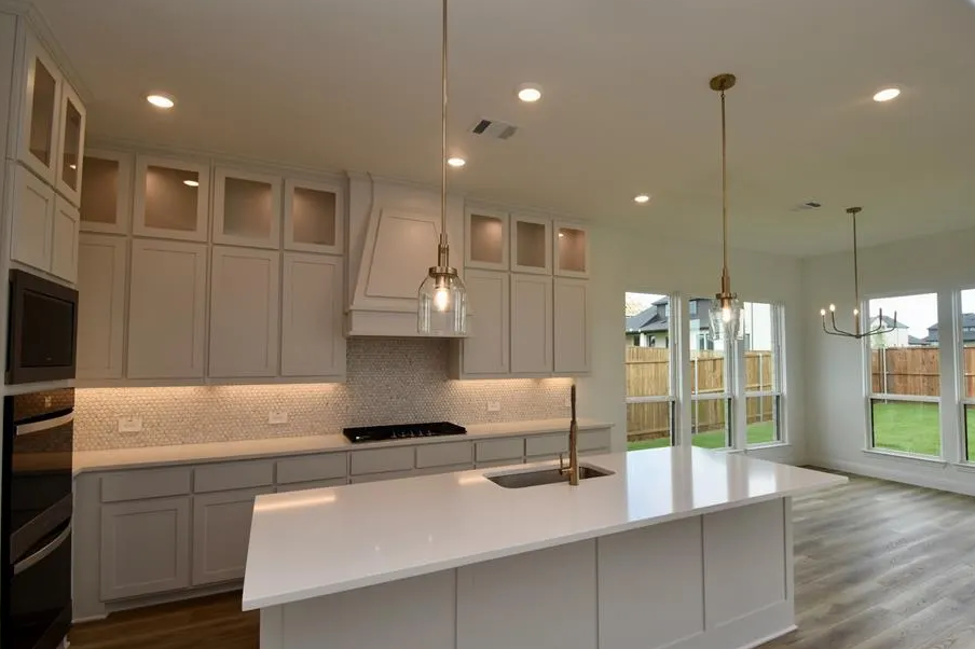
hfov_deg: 93.1
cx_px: 527
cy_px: 332
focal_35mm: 17
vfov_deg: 70.4
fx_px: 460
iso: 160
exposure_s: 1/125
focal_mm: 10
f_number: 5.6
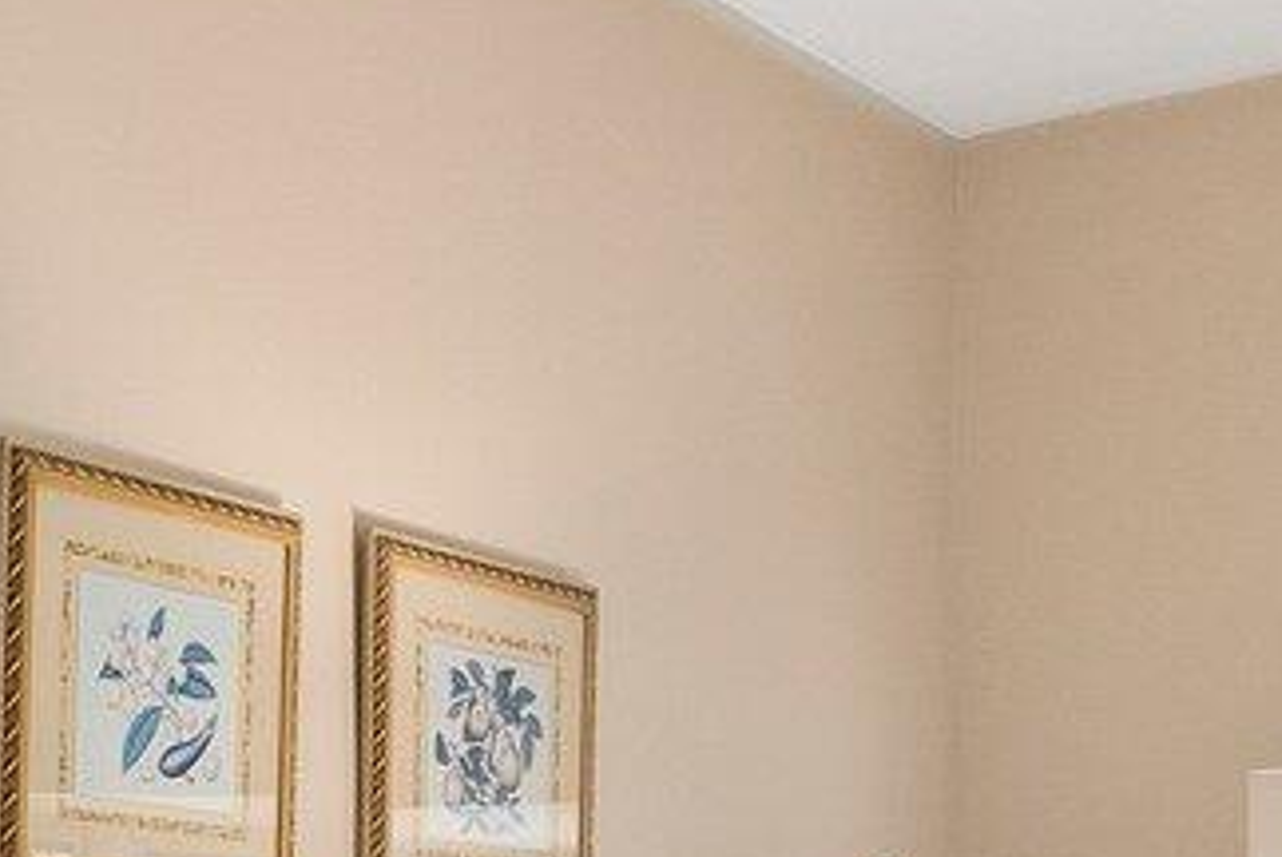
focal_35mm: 95
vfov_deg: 13.7
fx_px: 3386
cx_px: -353
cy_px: 1208
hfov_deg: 19.8
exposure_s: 1/1.25
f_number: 8
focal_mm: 10
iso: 320
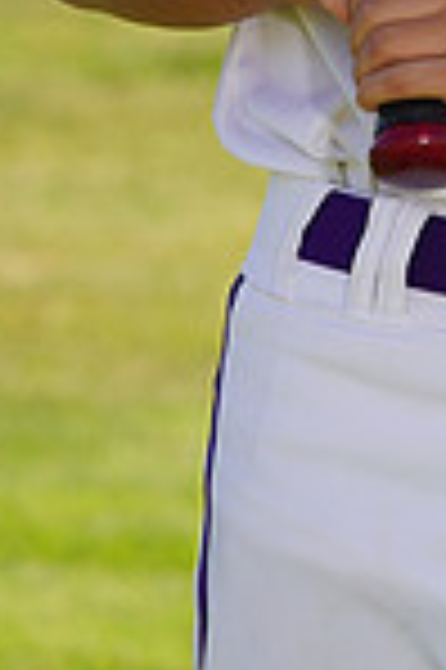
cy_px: -607
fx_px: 15999
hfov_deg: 1.6
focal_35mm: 859
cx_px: 658
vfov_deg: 2.4
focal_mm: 221
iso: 100
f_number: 8
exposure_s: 1/250
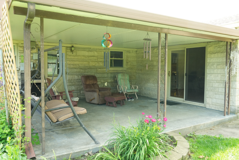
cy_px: 80
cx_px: 120
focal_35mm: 30
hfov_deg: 61.9
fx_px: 199
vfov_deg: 43.6
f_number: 8
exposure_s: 1/125
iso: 1600
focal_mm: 30
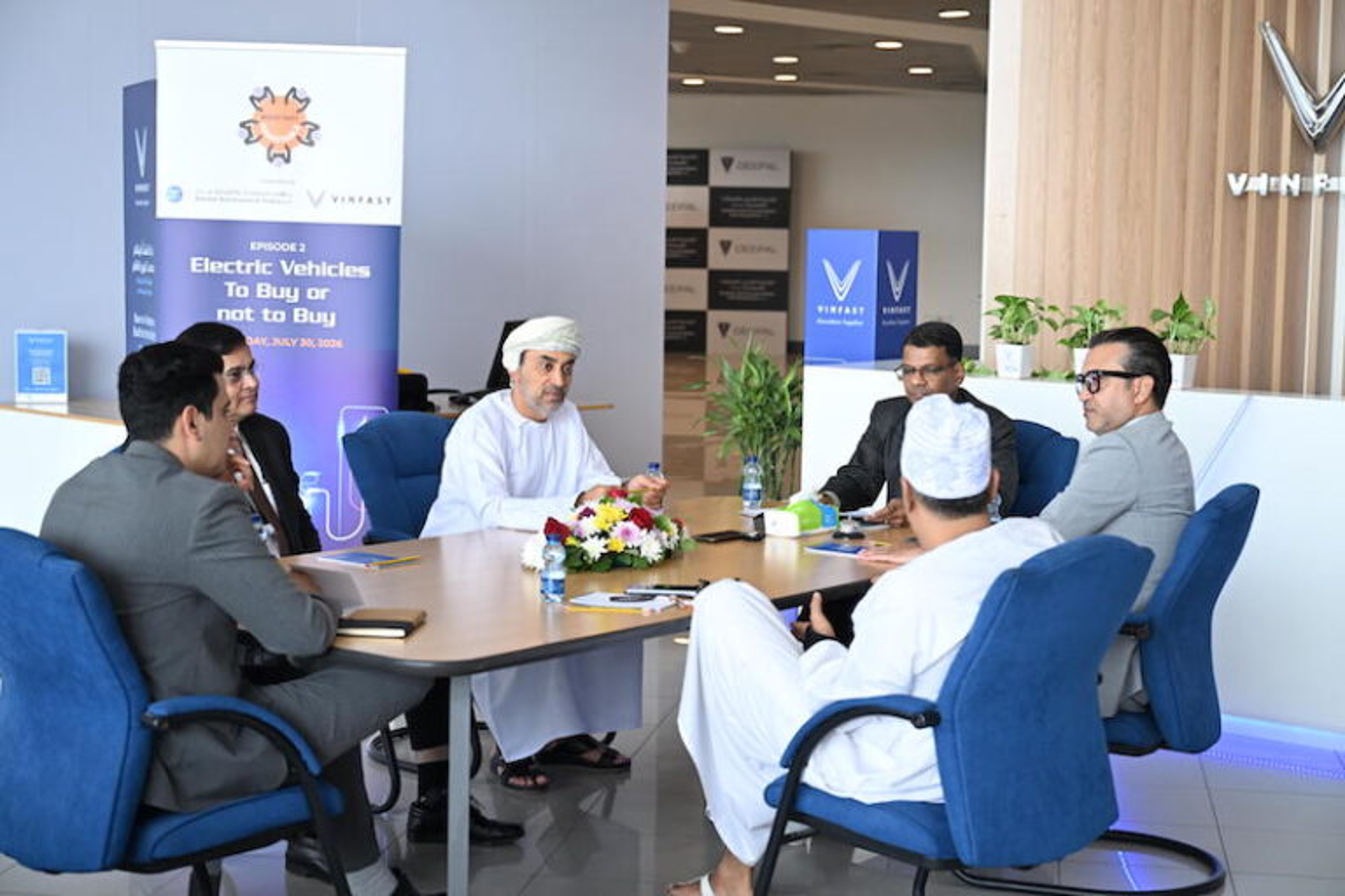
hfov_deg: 35.1
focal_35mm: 57
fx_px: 2129
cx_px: 672
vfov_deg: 23.8
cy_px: 448
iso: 400
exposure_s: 1/200
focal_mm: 57
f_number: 4
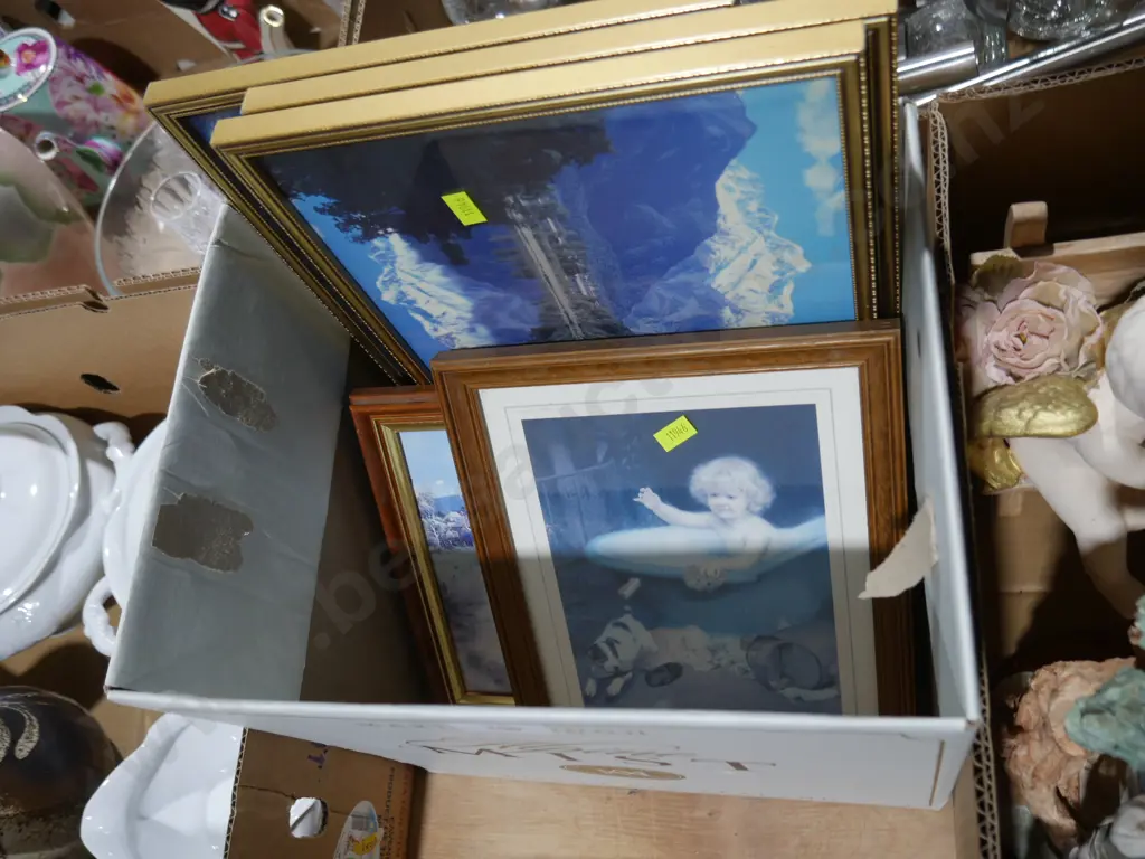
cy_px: 430
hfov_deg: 63.4
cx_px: 572
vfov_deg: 49.7
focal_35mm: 28
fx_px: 926
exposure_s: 1/80
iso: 200
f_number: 3.5
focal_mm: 14
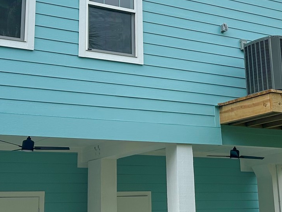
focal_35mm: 74
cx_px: 180
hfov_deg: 26.2
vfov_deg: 19.6
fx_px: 603
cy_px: 29
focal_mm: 5.7
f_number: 1.5
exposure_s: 1/3165
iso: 50
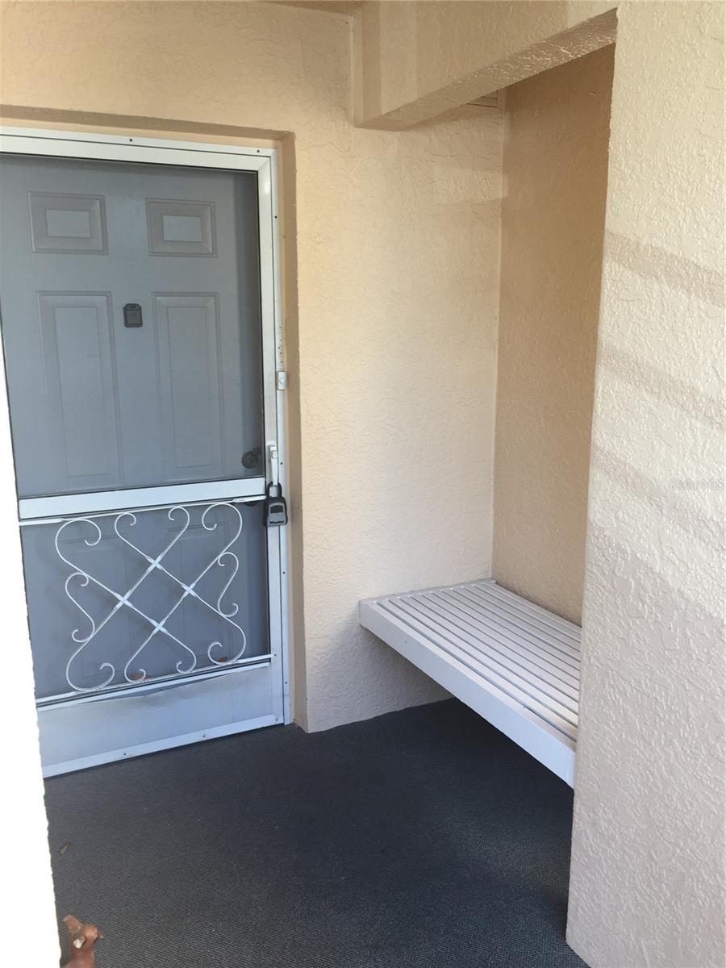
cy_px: 484
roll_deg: -0.7
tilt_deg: -11.5
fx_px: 811
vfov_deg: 61.7
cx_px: 363
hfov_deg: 48.2
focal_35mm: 29
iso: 32
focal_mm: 4.15
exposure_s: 1/120
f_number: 2.2
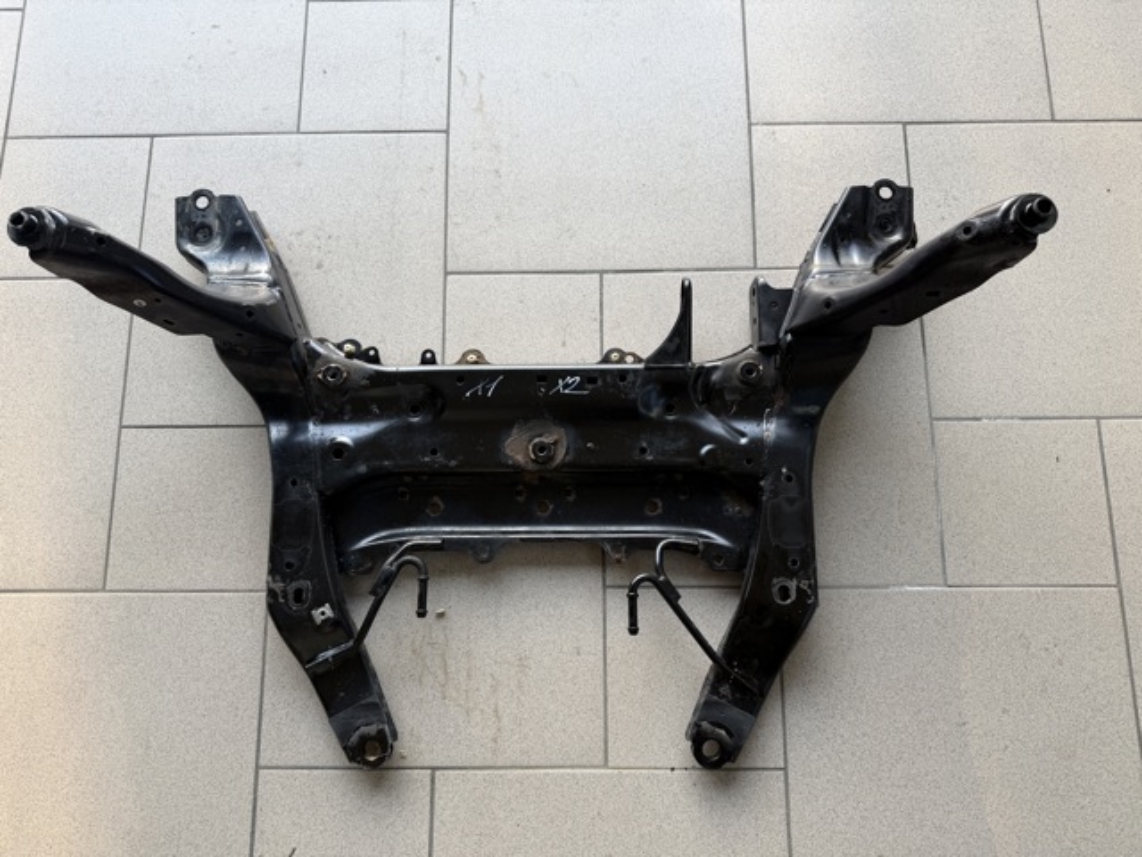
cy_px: 428
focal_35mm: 24
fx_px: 792
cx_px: 571
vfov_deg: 56.8
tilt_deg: -77.1
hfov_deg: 71.6
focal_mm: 6.76
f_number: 1.78
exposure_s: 1/246
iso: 64
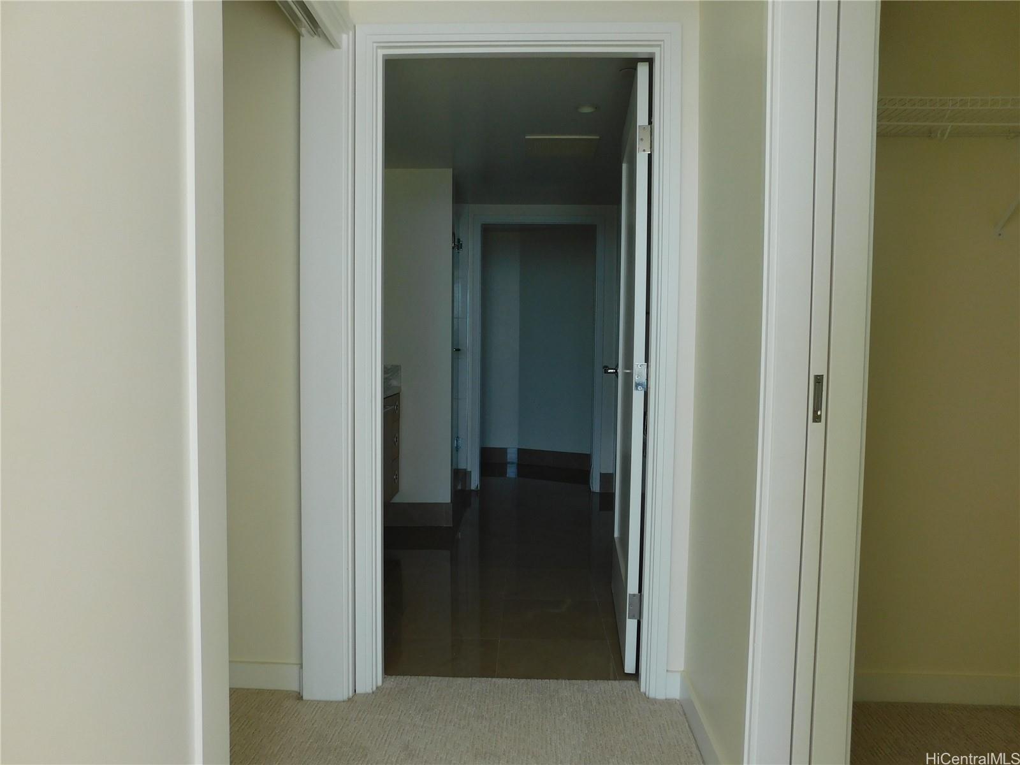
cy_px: 382
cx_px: 510
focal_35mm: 23
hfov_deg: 73.9
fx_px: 678
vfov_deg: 58.9
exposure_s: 1/60
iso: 125
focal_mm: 4
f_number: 3
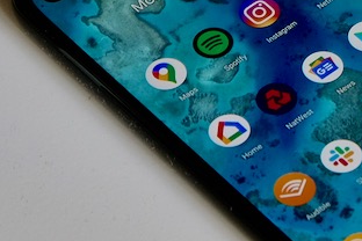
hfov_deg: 6.6
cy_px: 78
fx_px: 3097
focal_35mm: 308
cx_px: 446
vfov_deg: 4.5
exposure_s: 1/60
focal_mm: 50
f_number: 5.6
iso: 500
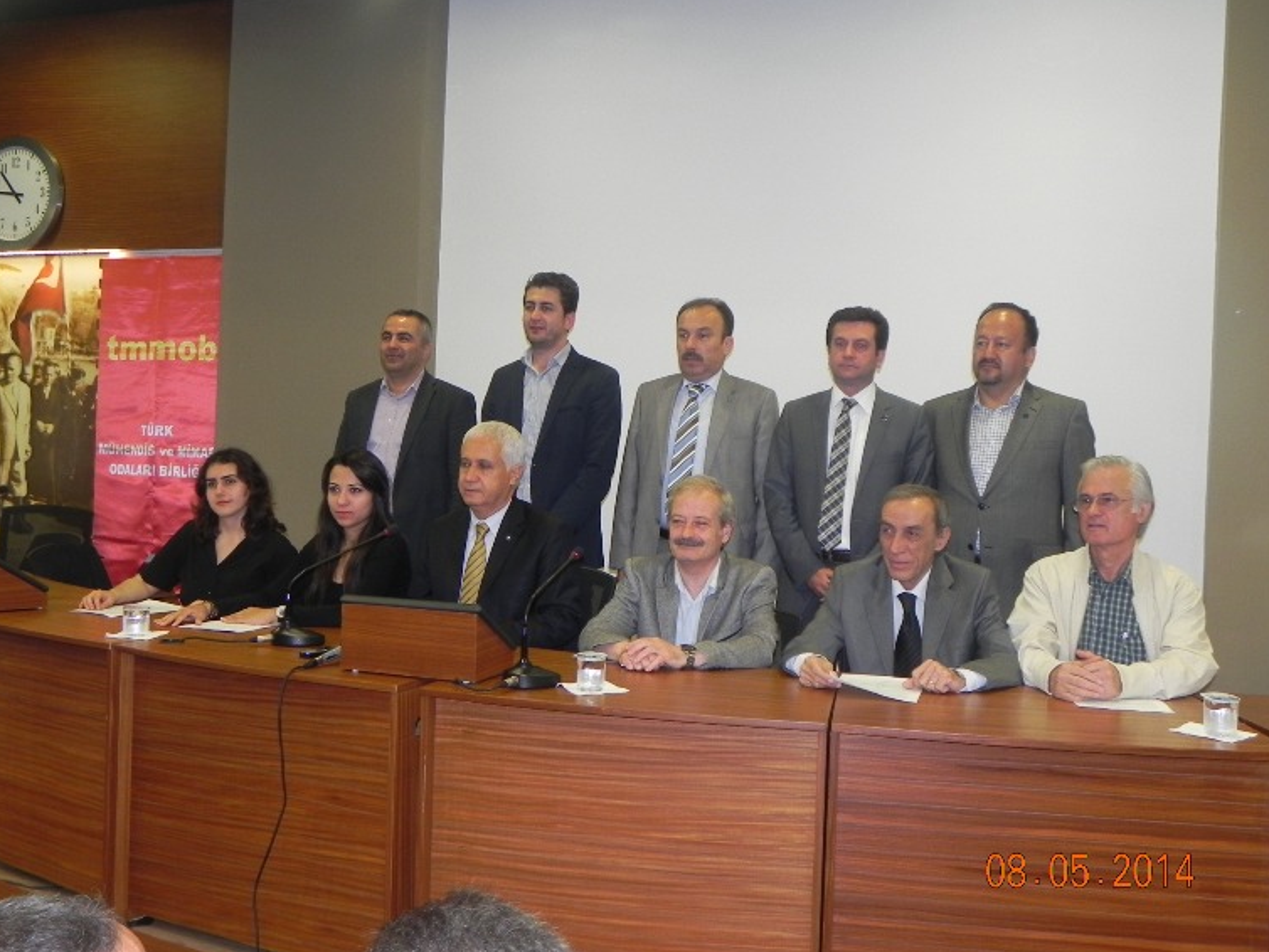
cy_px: 471
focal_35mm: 35
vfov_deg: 40.7
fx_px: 1283
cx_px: 601
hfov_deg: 52.6
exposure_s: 1/30
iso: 200
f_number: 2.8
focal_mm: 5.9
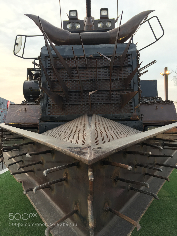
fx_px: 198
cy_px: 118
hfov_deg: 48.2
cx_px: 88
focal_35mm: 29
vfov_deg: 61.7
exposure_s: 1/100
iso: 40
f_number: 2.2
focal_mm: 4.15
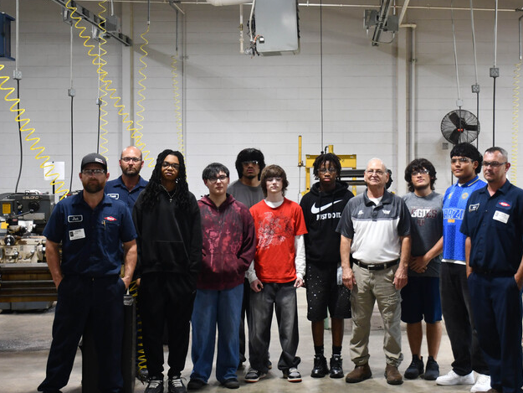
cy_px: 157
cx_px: 317
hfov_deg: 30.6
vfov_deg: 23.3
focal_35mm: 63
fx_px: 952
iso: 800
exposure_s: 1/160
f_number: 4
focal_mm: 27
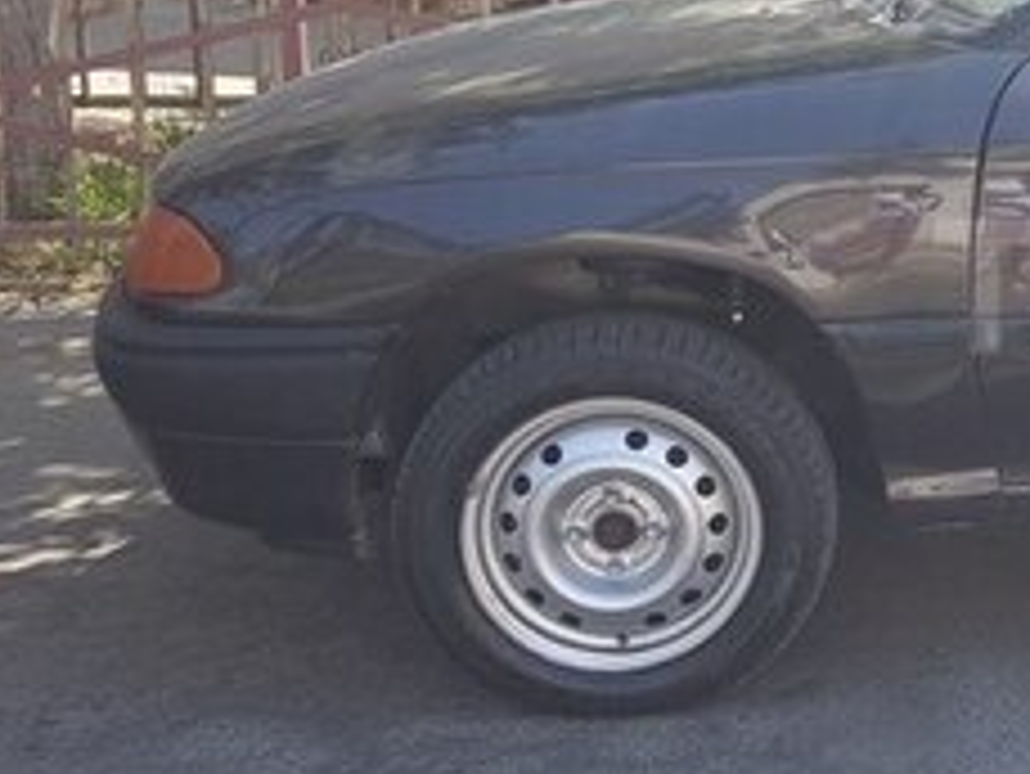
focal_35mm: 75
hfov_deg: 22.7
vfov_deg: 19.6
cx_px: 1394
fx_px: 2233
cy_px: 286
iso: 40
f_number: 1.7
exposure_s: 1/598
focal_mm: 4.2
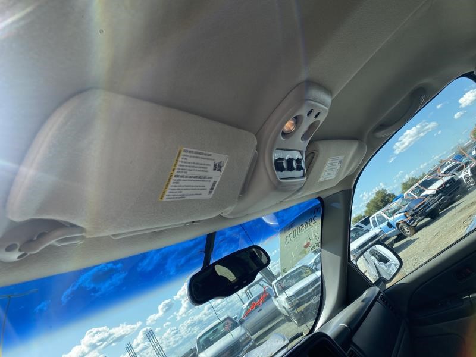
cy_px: 178
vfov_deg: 53.1
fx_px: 358
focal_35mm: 26
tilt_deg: +17.6
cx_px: 238
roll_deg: +35.2
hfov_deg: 67.3
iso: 32
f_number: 1.8
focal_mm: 4.25
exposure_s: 1/919
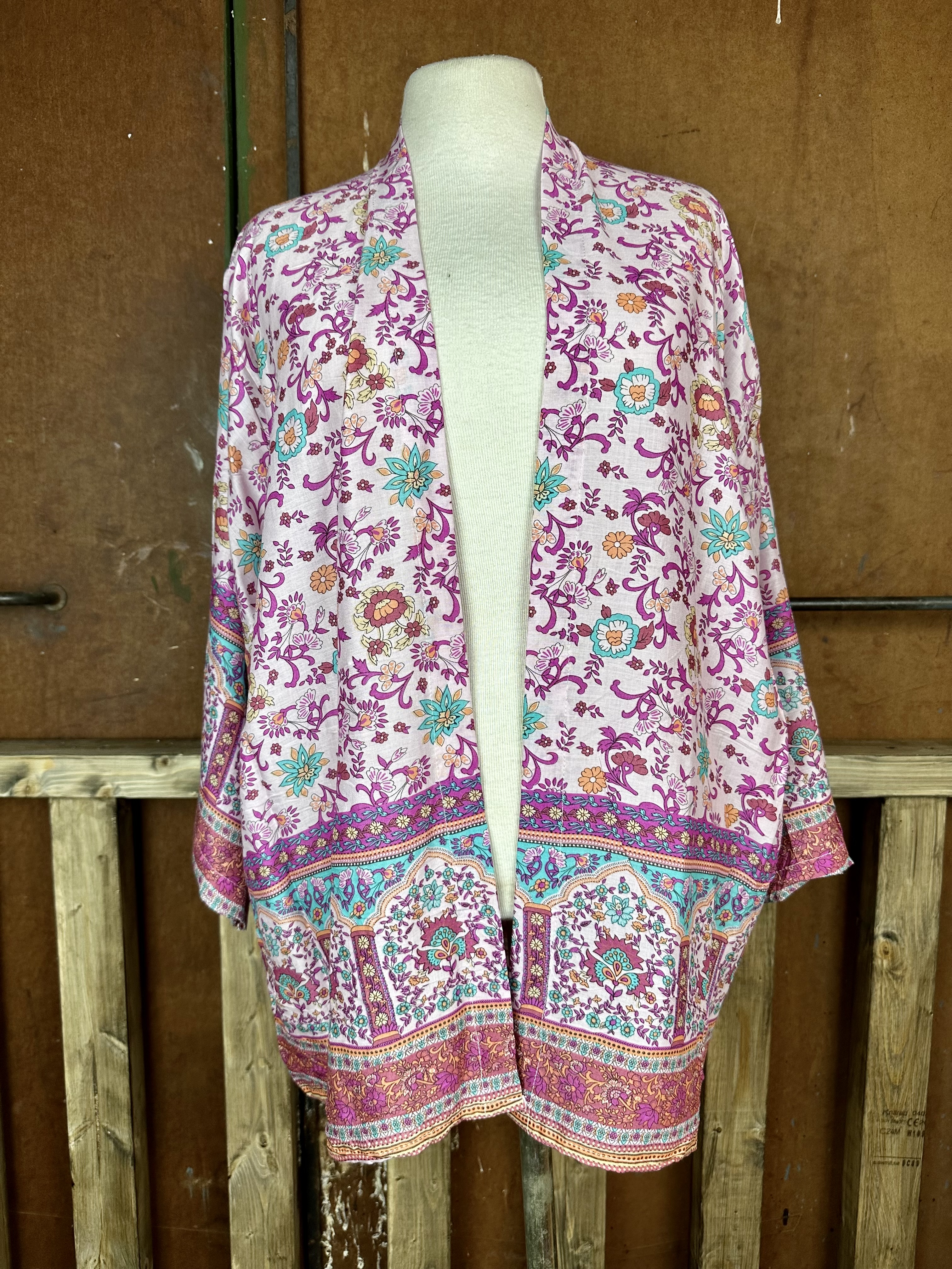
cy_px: 634
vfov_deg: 71.6
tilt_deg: -6.9
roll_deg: +0.3
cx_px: 476
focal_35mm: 24
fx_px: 880
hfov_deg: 56.8
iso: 125
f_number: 1.78
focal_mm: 6.86
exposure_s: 1/100
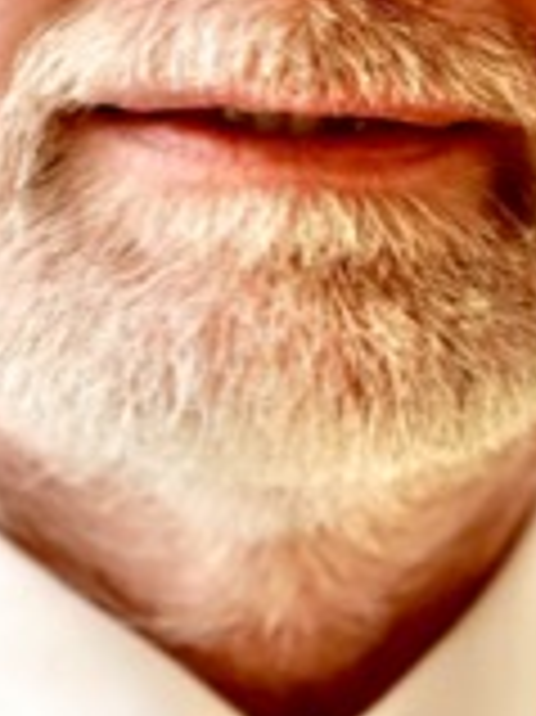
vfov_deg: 7.8
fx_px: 5251
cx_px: 198
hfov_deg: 5.8
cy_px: -68
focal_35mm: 254
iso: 400
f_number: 3.5
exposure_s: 1/50
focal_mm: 70
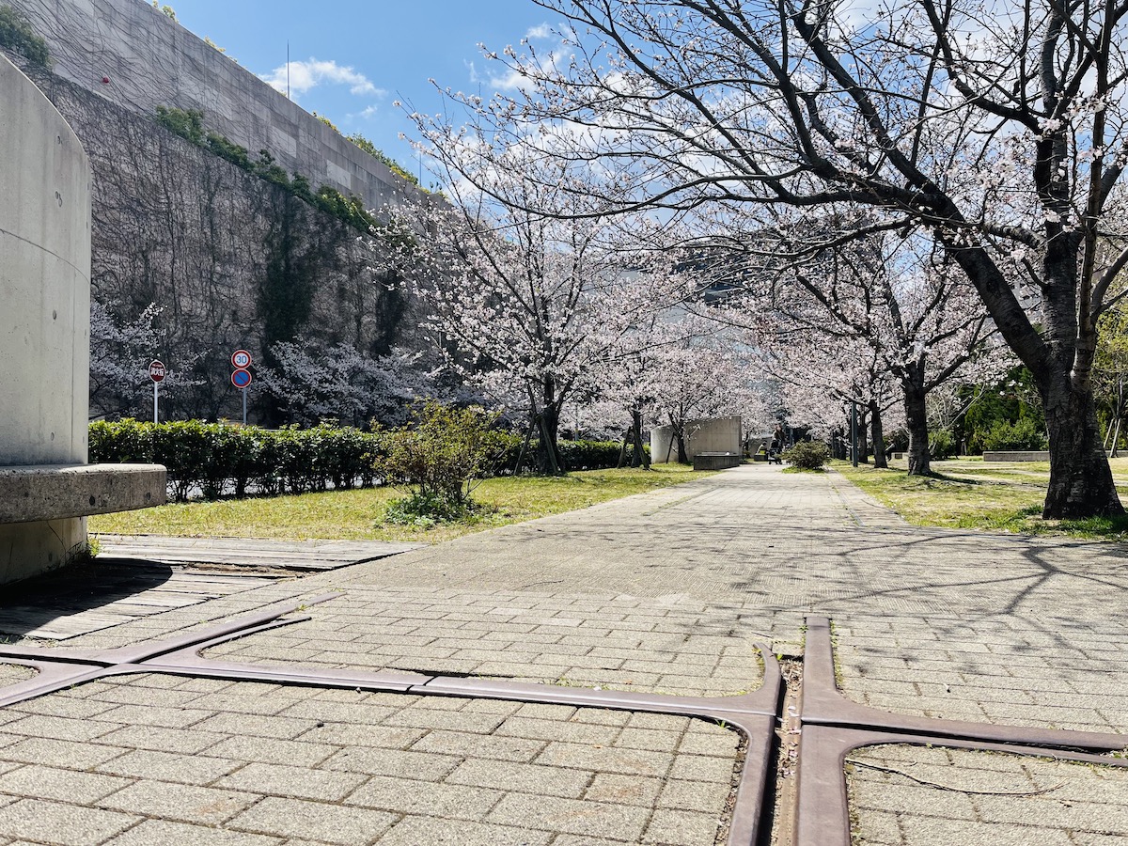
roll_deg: +0.2
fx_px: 847
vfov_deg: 53.1
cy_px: 423
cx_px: 564
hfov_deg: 67.3
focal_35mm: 26
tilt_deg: +2.8
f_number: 1.6
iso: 50
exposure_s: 1/3521
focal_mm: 5.1
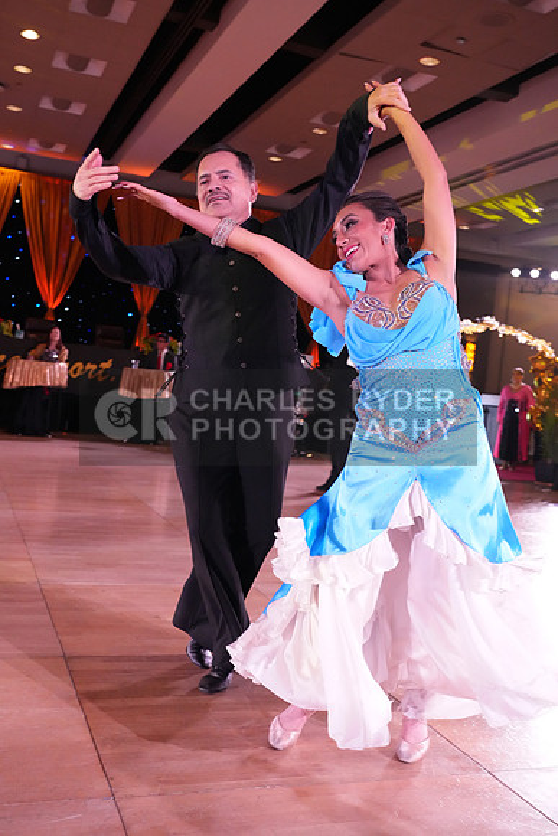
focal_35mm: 35
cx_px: 279
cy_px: 418
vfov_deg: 54.4
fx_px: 813
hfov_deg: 37.9
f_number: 5
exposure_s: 1/400
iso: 6400
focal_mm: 35
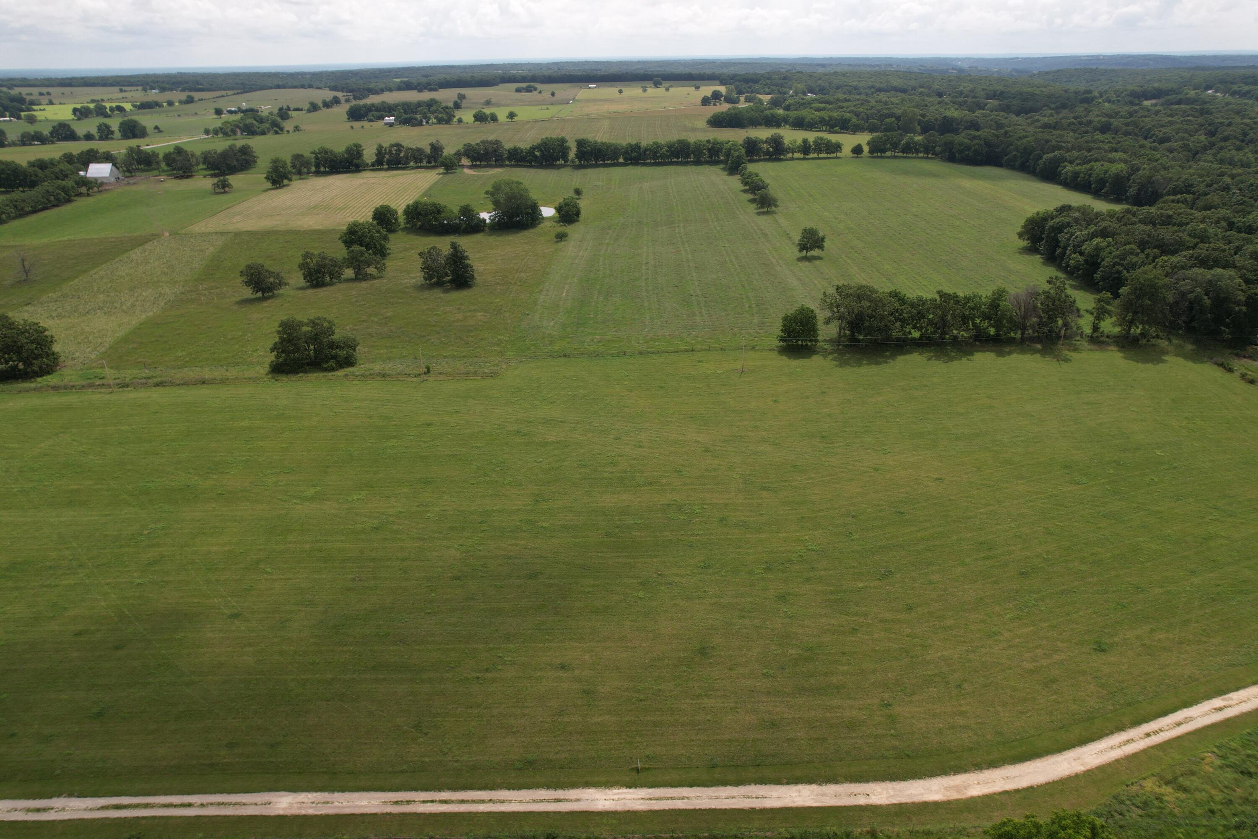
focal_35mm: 22
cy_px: 420
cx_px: 629
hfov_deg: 78.6
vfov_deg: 57.2
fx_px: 769
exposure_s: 1/250
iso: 100
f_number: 2.8
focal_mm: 8.38
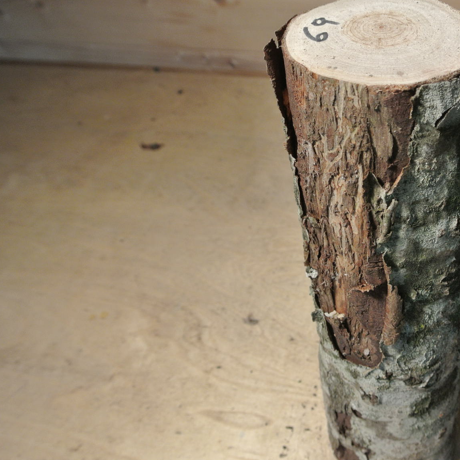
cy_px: 247
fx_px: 646
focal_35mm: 43
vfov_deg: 39.1
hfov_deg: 37.8
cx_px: 365
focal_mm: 11.4
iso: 450
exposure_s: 1/60
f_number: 3.5
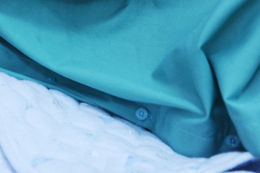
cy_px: -10
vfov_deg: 13.7
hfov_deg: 19.6
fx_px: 707
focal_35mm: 98
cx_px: -54
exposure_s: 1/50
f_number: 4.5
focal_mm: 34
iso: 1600
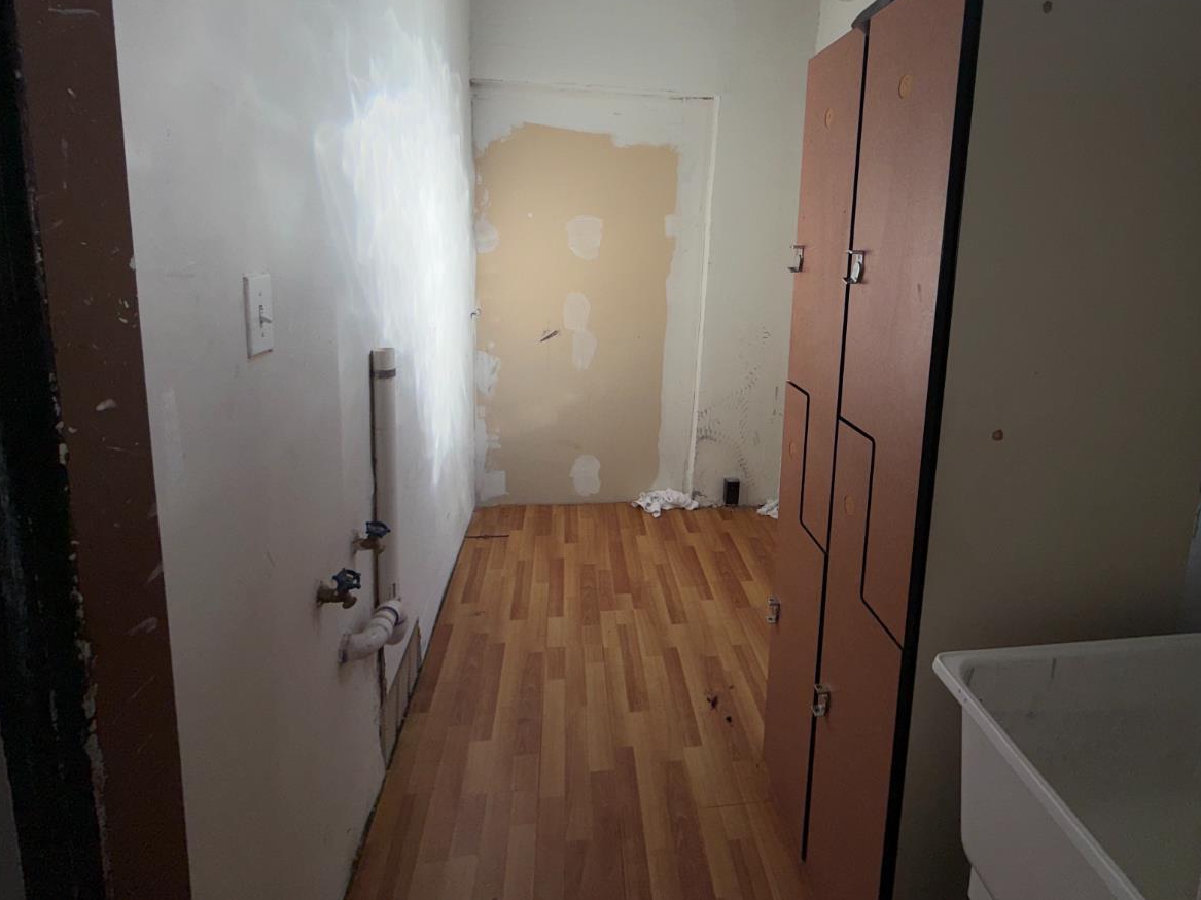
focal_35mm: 18
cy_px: 325
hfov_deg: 87.5
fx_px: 624
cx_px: 664
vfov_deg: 70.2
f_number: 2.2
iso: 16
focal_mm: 2.22
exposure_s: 1/133
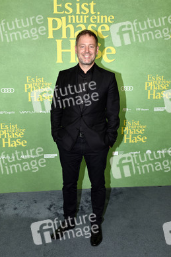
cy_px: 130
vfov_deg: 53.2
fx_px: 257
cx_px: 84
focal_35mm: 36
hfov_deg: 36.8
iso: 500
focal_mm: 35
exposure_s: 1/125
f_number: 6.3
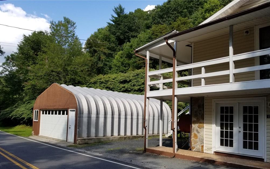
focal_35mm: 28
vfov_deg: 44.3
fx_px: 206
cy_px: 103
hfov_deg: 66.5
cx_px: 134
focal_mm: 4.3
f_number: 1.7
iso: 50
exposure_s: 1/1736
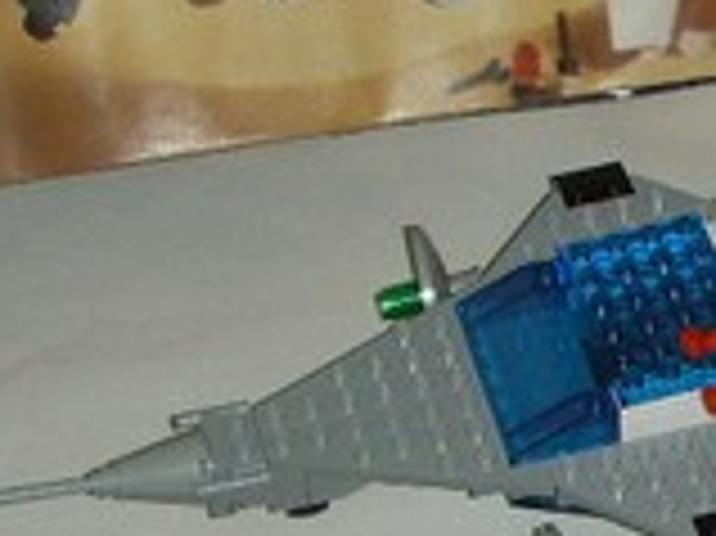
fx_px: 3245
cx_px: 887
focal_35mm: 157
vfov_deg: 9.4
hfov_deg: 12.3
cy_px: 279
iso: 100
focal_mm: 6.6
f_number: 3.5
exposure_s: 1/45
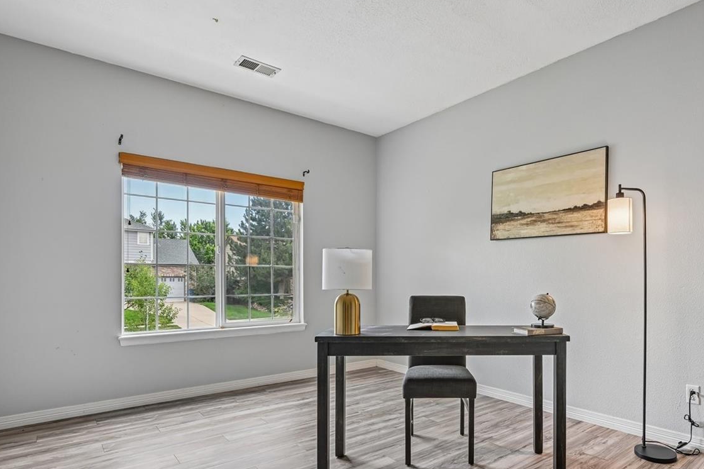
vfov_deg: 61.5
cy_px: 276
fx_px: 391
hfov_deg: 82.6
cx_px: 436
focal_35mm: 20
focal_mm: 14
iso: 360
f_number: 10
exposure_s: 1/15
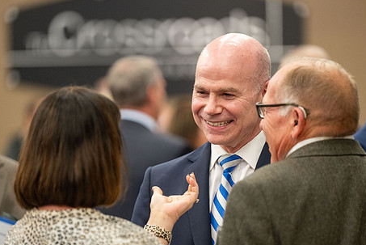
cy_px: 155
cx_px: 183
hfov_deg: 8.5
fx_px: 2473
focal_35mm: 243
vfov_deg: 5.7
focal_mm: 190
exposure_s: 1/200
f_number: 2.8
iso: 2000
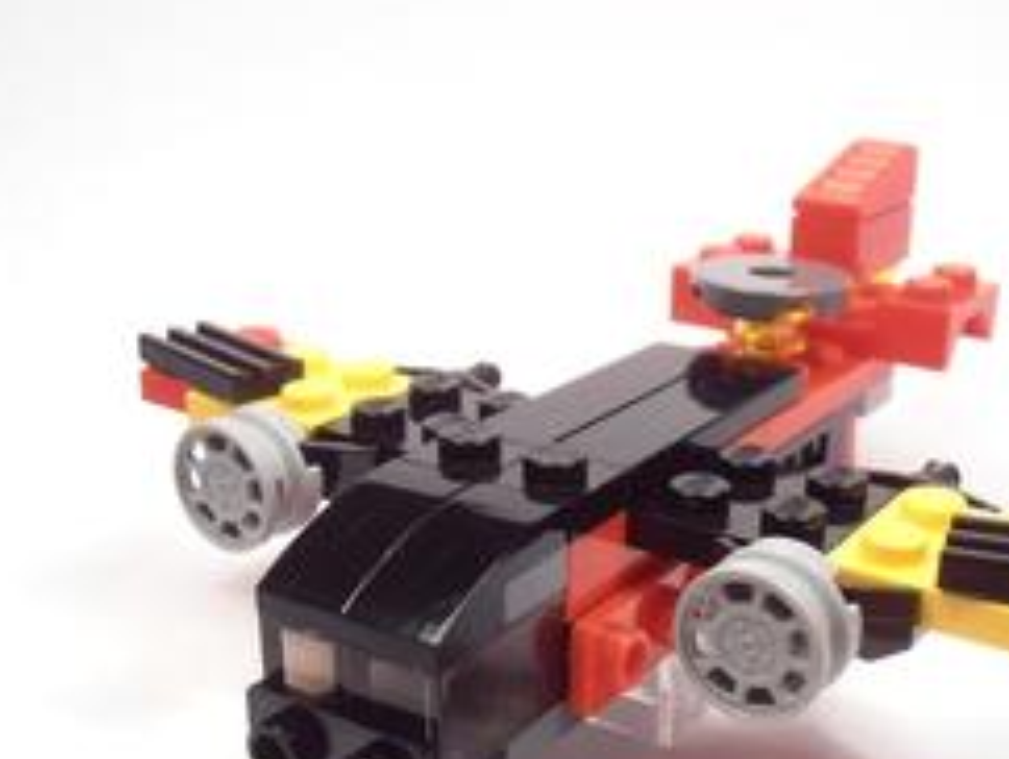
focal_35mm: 55
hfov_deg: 34.7
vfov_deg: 26.4
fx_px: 1605
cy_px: 513
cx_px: 625
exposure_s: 1/40
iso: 80
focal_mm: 6.61
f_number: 3.9
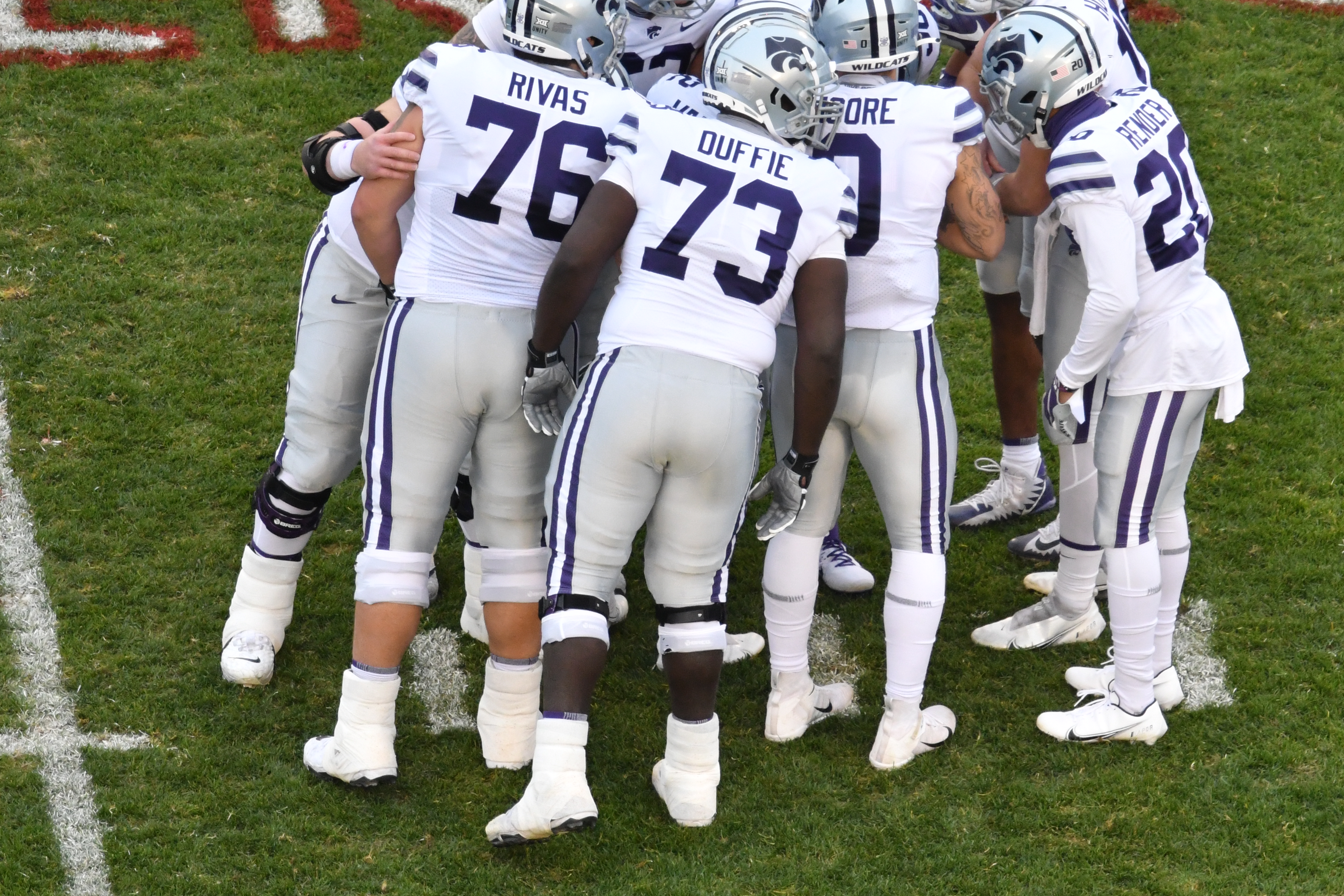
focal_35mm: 1199
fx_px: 44759
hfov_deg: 1.7
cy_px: 256
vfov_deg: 1.1
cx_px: 893
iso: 2000
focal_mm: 550
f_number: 5.6
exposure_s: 1/1250
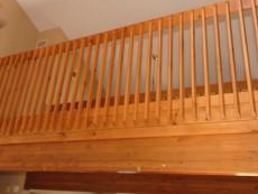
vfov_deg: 28.0
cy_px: -41
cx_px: 124
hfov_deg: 42.0
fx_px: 336
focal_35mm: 45
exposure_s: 1/30
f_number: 4
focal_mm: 10
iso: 200
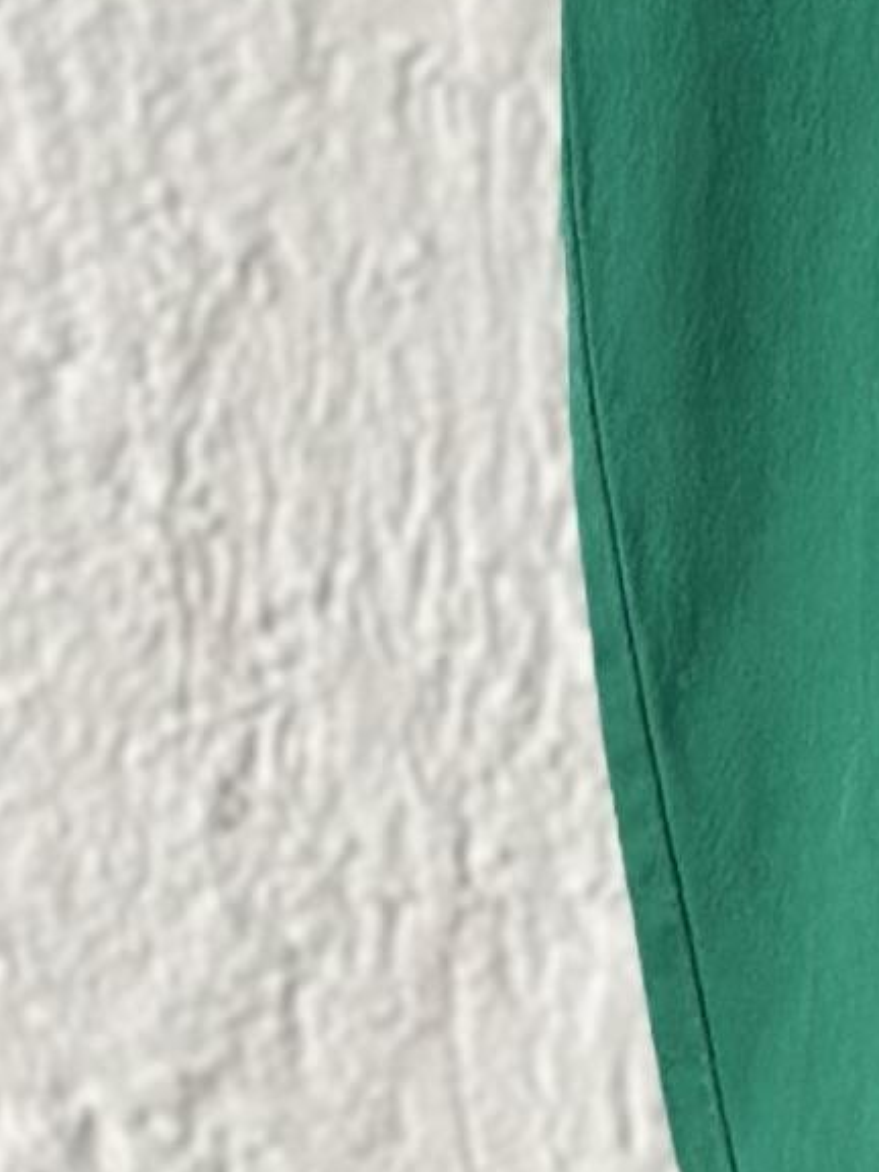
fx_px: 11376
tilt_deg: +2.0
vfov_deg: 5.8
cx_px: 2417
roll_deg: -0.8
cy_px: -708
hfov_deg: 4.3
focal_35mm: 336
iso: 100
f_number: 1.78
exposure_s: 1/121
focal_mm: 6.86
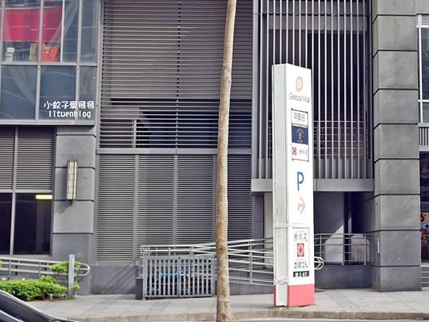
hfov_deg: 21.4
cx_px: 358
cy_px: 33
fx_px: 1115
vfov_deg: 16.2
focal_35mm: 90
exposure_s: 1/640
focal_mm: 25
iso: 200
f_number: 2.2
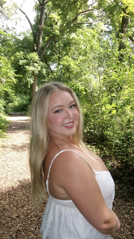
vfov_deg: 62.6
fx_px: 196
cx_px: 67
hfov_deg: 37.8
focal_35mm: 31
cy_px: 119
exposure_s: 1/56
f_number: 3.9
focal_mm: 5.1
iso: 100
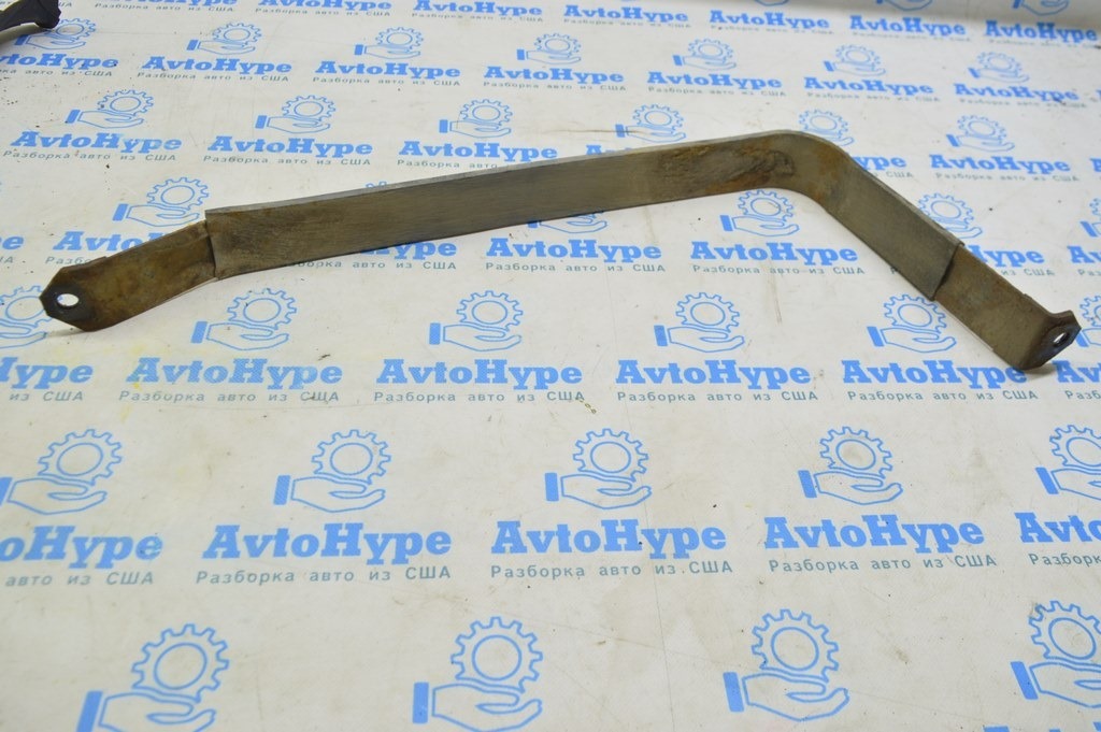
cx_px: 550
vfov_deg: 43.5
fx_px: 917
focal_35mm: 30
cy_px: 366
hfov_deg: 62.0
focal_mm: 20
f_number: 5.6
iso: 400
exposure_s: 1/20
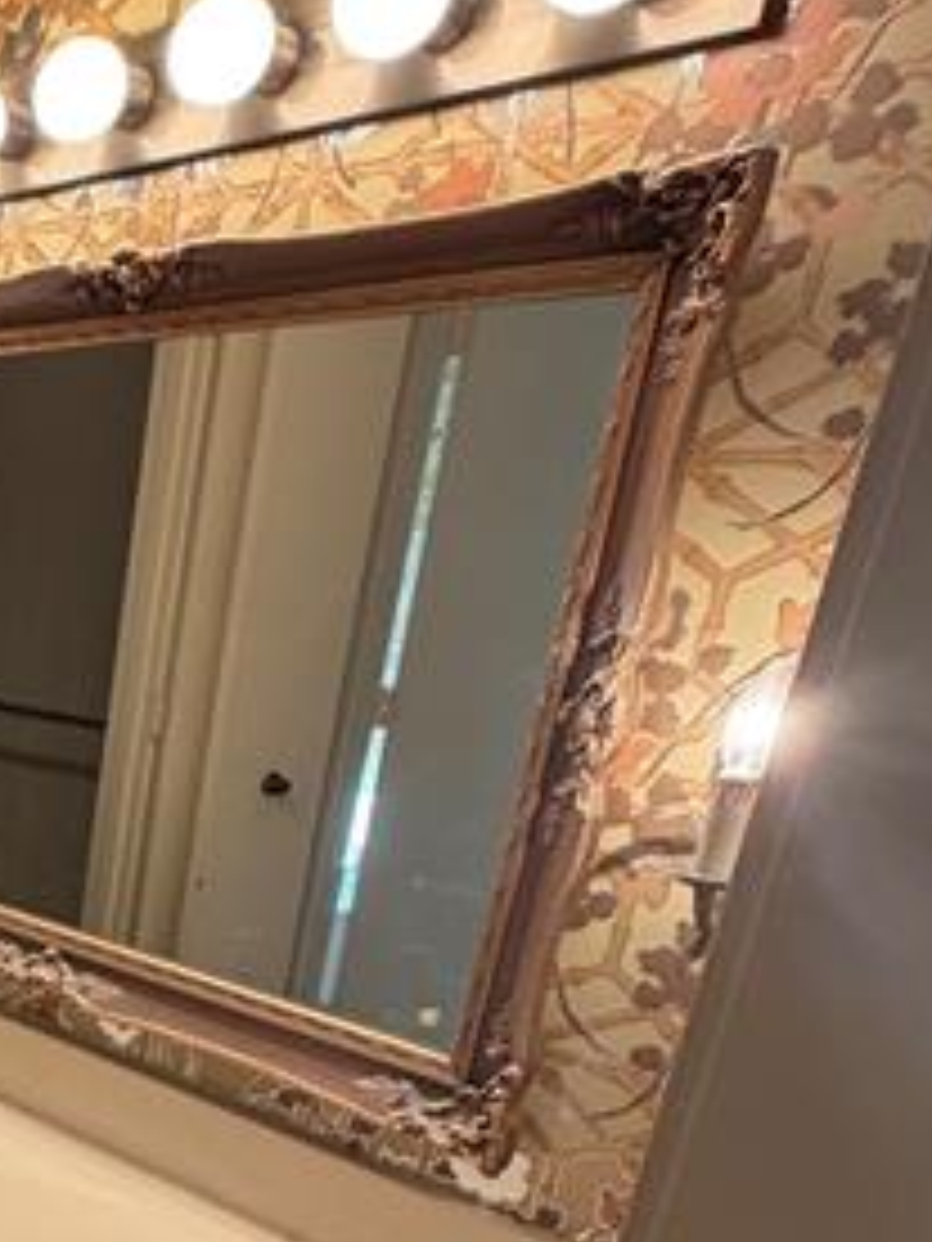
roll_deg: -1.6
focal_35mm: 39
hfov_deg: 28.9
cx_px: -320
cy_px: 1035
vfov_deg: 44.9
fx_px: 1400
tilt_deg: -13.9
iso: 250
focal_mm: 2.22
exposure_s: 1/120
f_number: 2.2
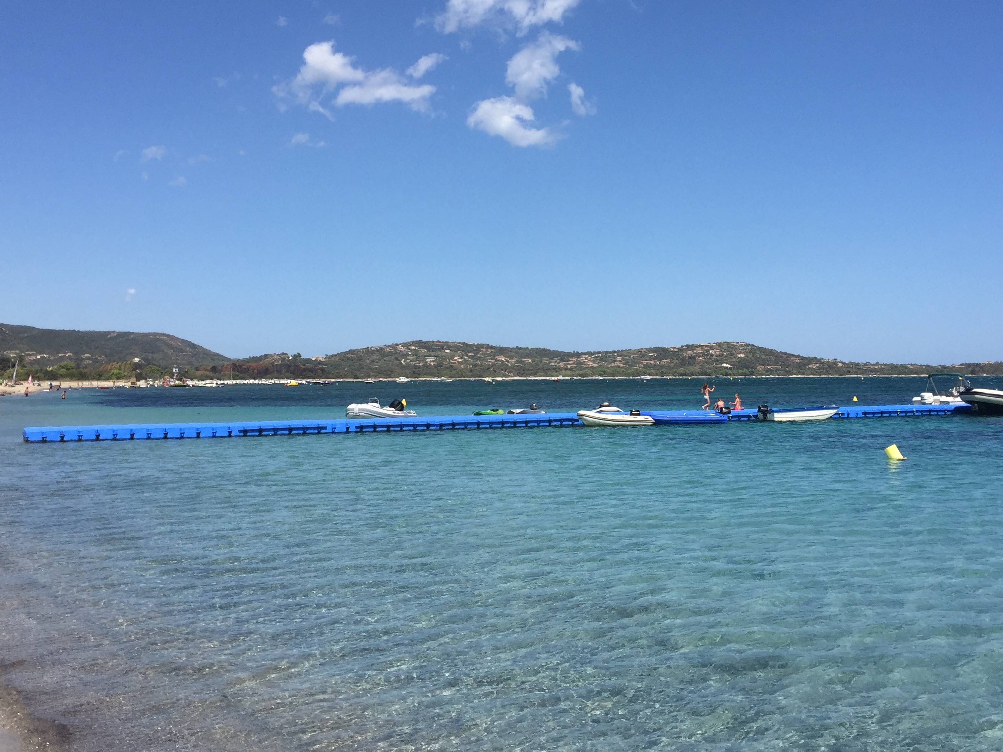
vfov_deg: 39.6
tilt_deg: +3.0
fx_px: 1043
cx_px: 541
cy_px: 339
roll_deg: +0.3
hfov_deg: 51.3
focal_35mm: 36
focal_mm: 4.15
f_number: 2.2
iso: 32
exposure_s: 1/3049
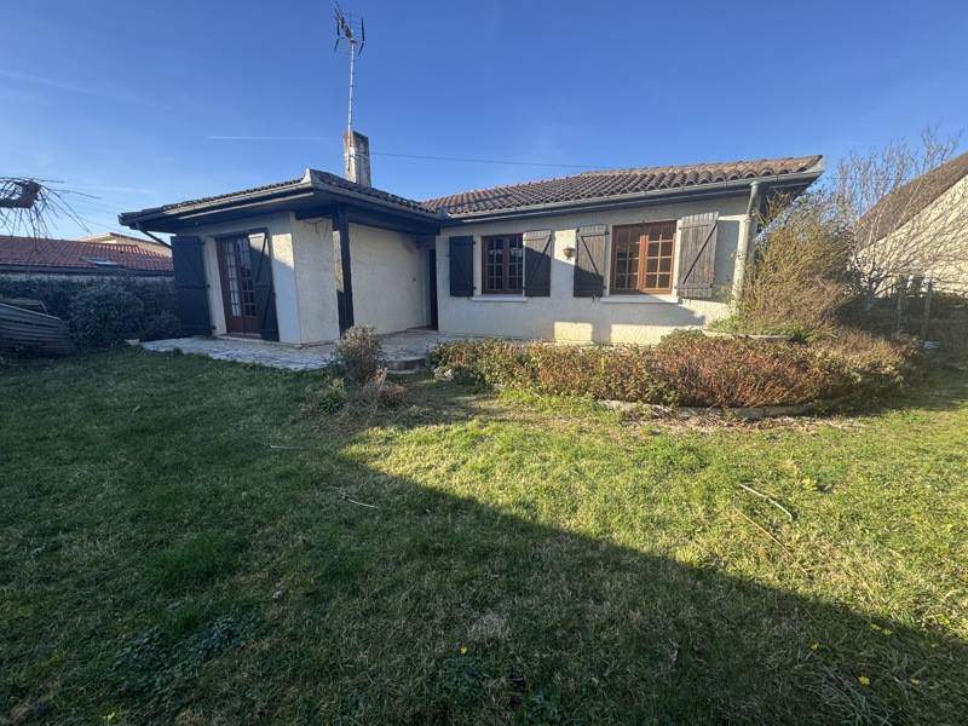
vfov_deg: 85.7
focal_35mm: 14
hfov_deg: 102.1
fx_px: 391
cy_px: 363
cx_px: 484
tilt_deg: -11.0
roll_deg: +1.1
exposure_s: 1/407
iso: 40
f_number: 2.2
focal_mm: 2.22
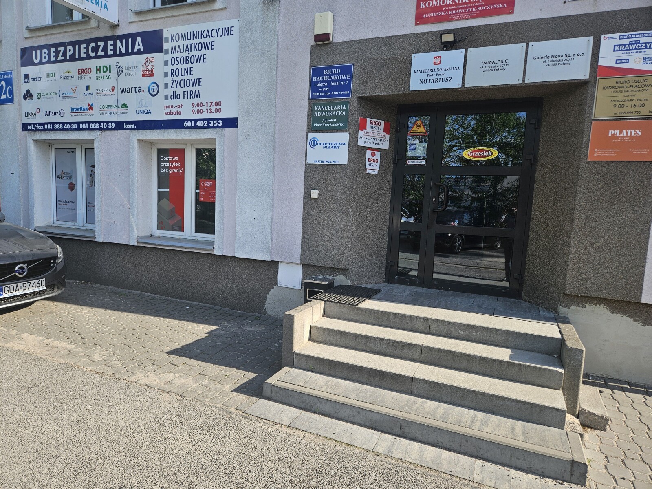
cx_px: 326
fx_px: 433
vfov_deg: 58.9
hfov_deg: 73.9
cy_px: 244
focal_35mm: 23
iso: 32
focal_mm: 5.4
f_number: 1.8
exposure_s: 1/588
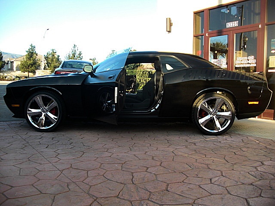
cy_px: 103
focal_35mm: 36
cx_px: 138
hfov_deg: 51.4
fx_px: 286
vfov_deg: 39.7
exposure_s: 1/160
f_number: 2.8
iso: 50
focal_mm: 6.3
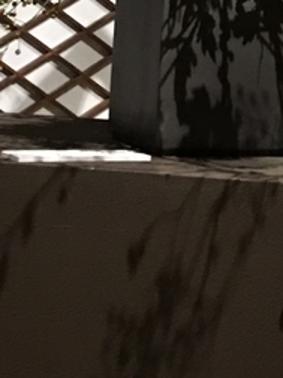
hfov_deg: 10.7
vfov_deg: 11.9
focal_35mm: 138
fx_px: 1504
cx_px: 220
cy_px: -500
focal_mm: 4.15
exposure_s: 1/4
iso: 64
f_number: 2.2
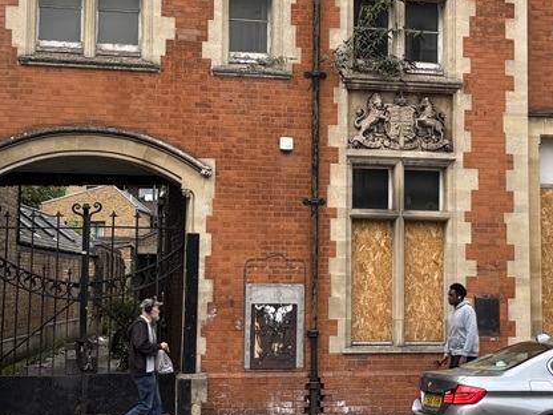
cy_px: 148
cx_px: 319
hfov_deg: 26.0
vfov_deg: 19.6
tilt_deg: +5.1
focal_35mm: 75
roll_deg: -1.1
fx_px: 1198
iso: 50
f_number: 1.6
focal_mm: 5.96
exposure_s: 1/365
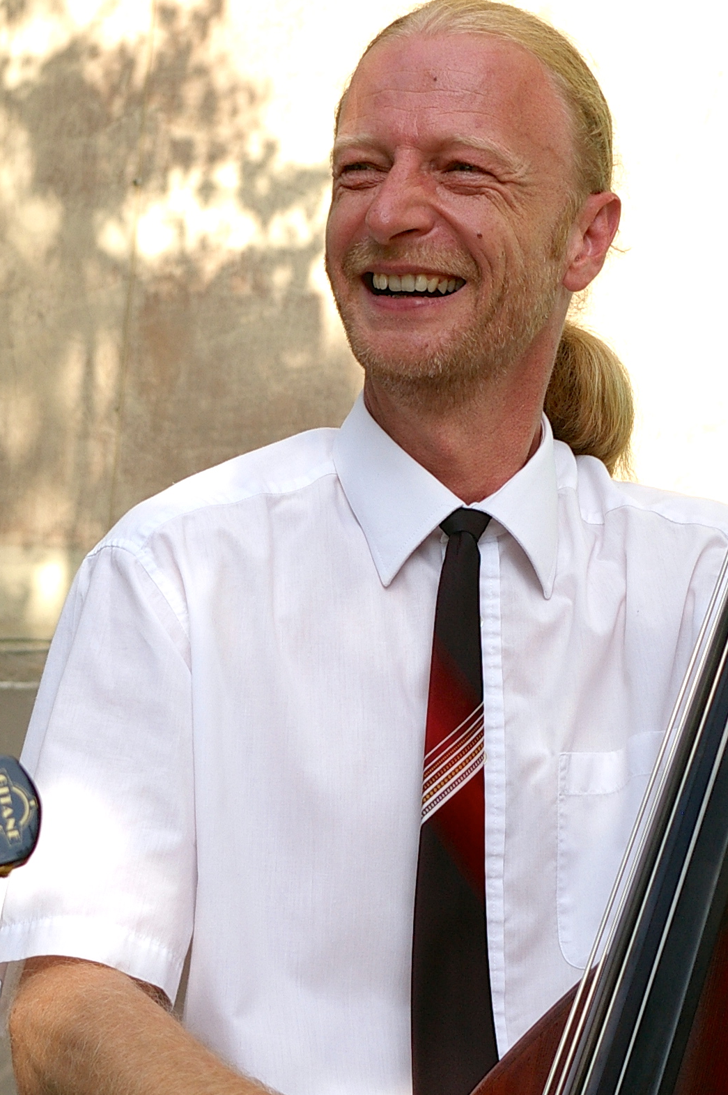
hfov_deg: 8.7
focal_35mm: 158
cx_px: 514
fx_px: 4798
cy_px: 428
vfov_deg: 13.0
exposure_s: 1/500
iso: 200
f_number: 8
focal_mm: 55
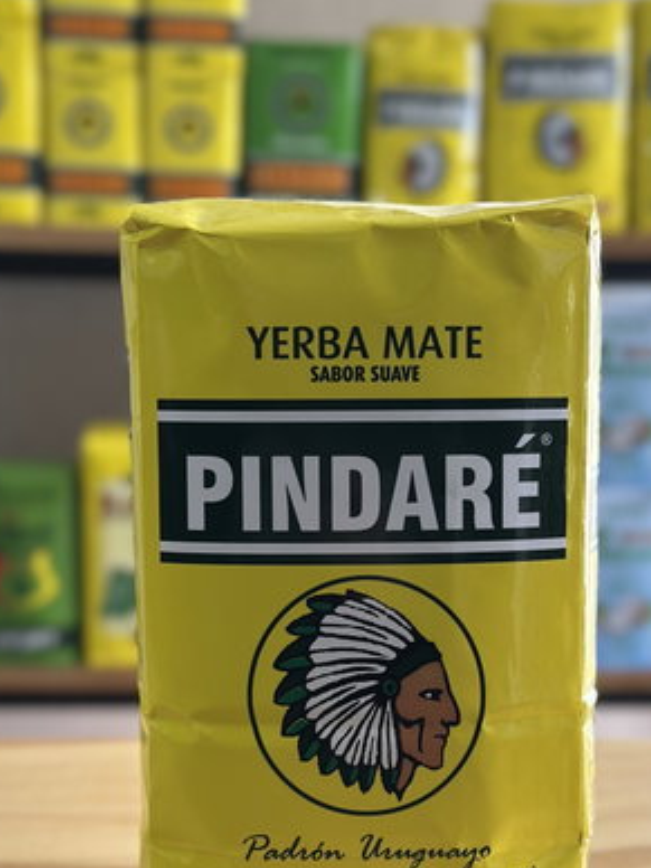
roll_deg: -1.0
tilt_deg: -6.3
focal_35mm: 66
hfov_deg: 22.2
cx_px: 378
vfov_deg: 29.3
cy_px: 504
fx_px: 1655
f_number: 1.78
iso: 125
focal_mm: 6.86
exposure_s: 1/60
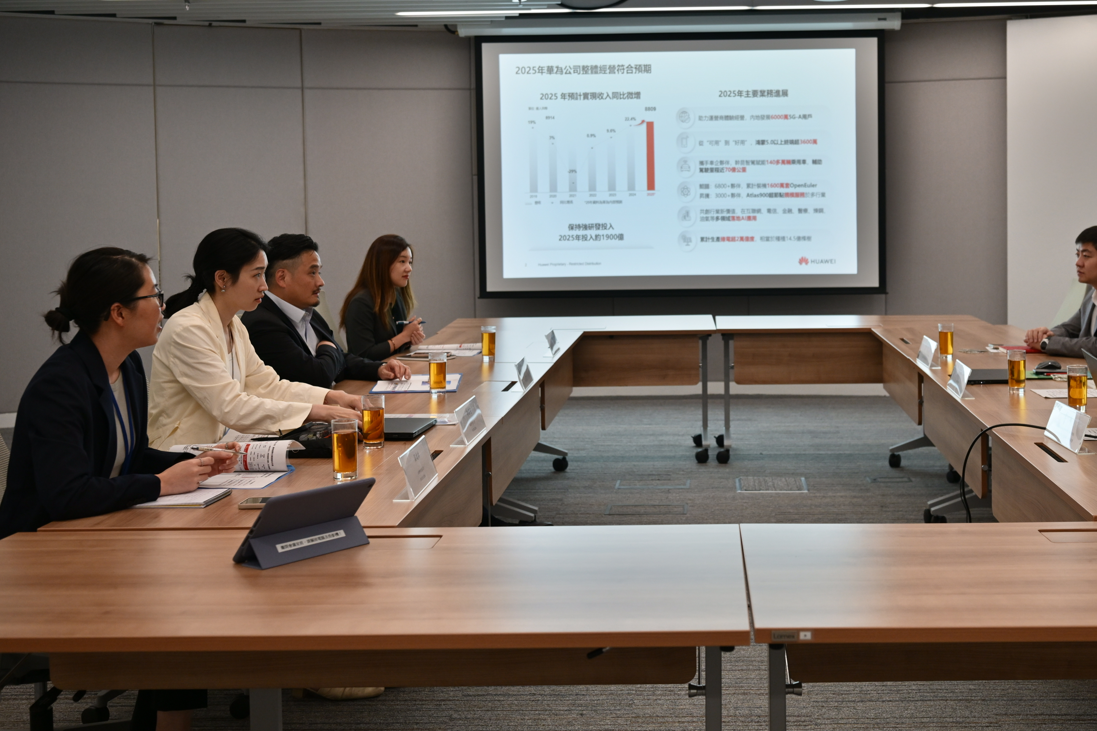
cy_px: 262
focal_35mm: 45
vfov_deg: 29.9
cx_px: 690
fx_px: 1362
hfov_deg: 43.5
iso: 1000
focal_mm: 32.5
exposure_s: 1/200
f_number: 3.5
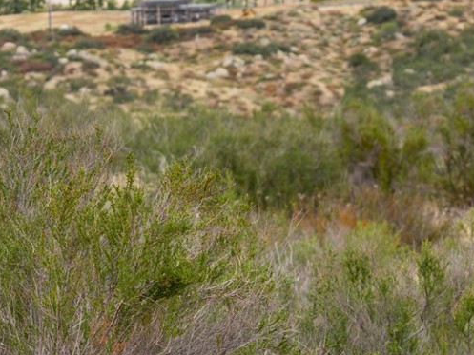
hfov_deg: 9.2
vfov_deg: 6.9
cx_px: 347
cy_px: 195
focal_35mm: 214
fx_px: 2931
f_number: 6.3
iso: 100
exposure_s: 1/125
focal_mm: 108
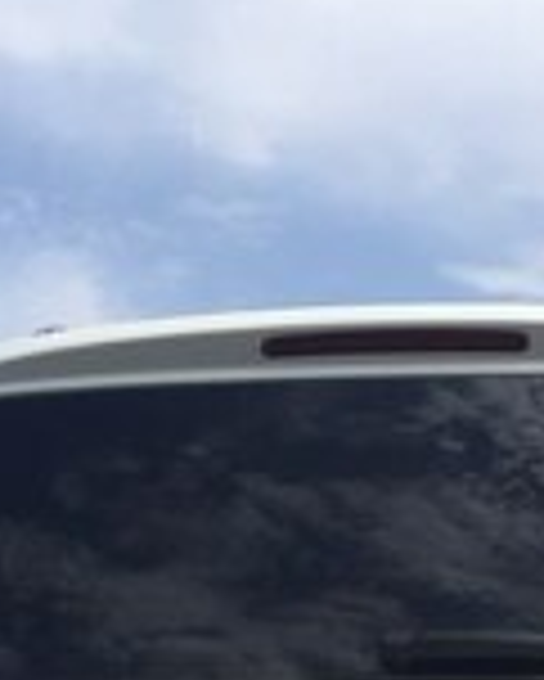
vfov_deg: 17.9
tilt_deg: -8.0
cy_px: 1085
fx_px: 1870
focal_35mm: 93
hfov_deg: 16.5
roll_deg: -1.3
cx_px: 328
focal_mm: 4.15
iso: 32
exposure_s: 1/2326
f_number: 2.2
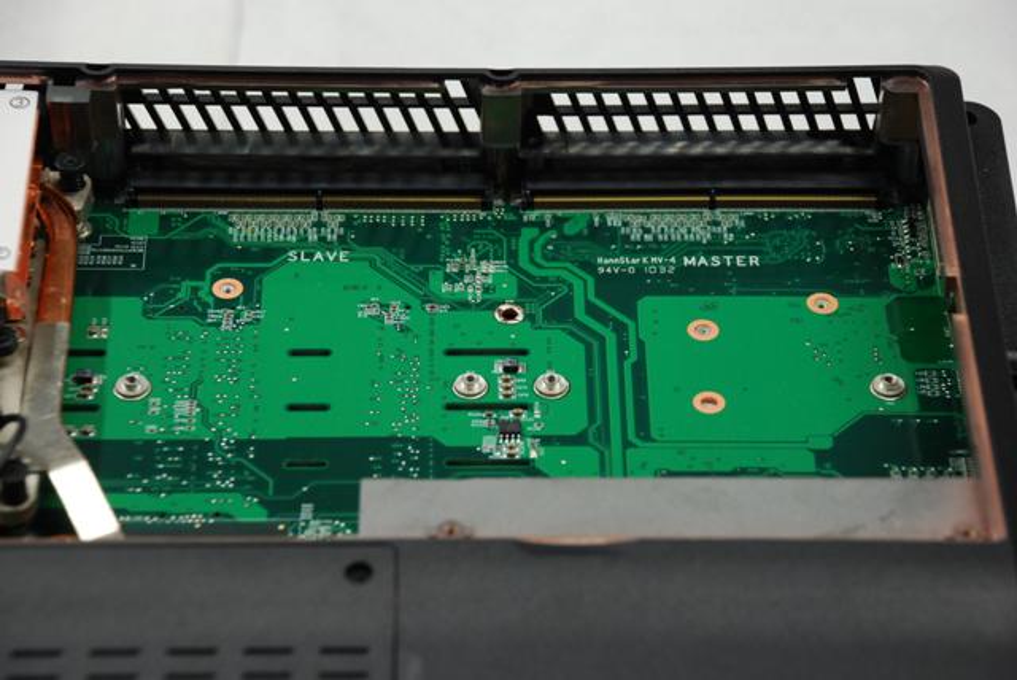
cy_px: 340
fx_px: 3605
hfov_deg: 16.1
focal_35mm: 128
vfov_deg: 10.8
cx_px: 508
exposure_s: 1/10
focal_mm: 85
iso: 400
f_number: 5.6
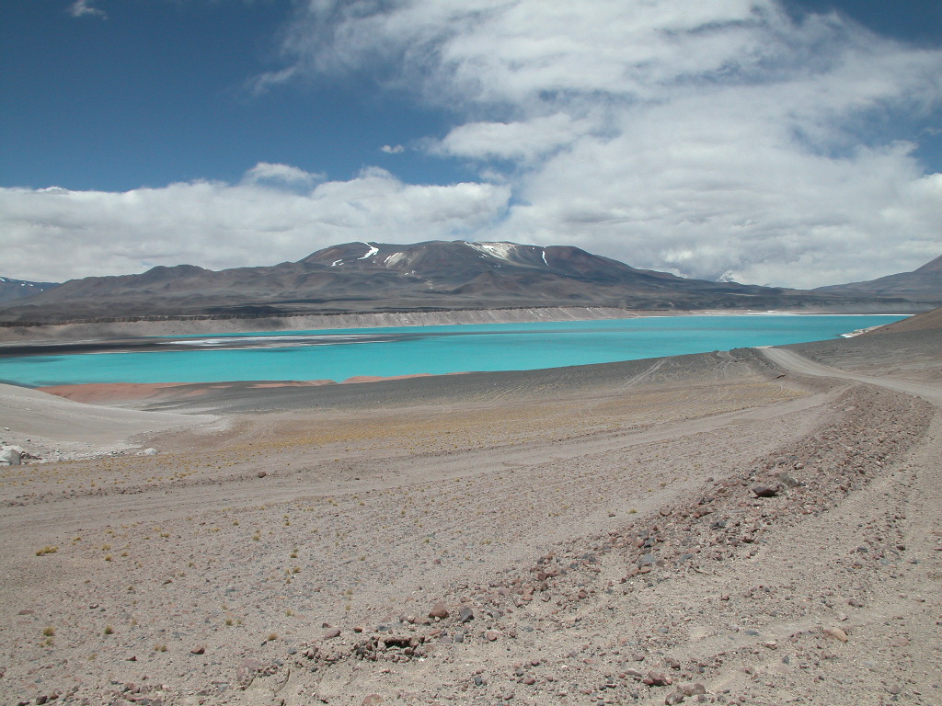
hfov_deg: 52.6
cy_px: 353
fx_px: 952
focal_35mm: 35
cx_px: 471
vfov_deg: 40.7
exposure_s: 1/832
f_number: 5.6
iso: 100
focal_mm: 8.9
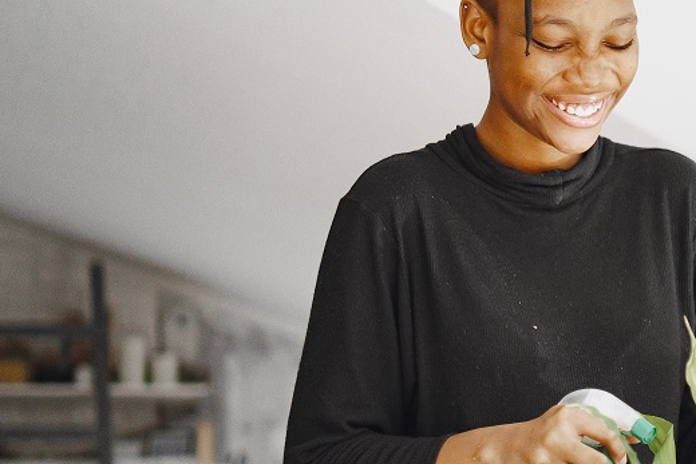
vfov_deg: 13.5
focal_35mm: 101
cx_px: 891
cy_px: 385
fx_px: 1953
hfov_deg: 18.8
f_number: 2.8
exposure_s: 1/2000
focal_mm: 35
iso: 640
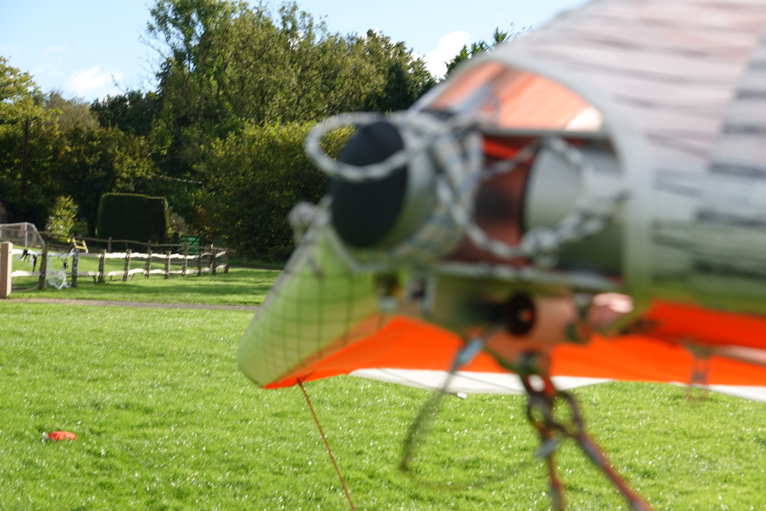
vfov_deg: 18.2
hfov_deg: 27.0
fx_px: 1596
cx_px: 383
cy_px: 256
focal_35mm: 75
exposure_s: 1/250
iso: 125
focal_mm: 27.44
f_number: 5.6
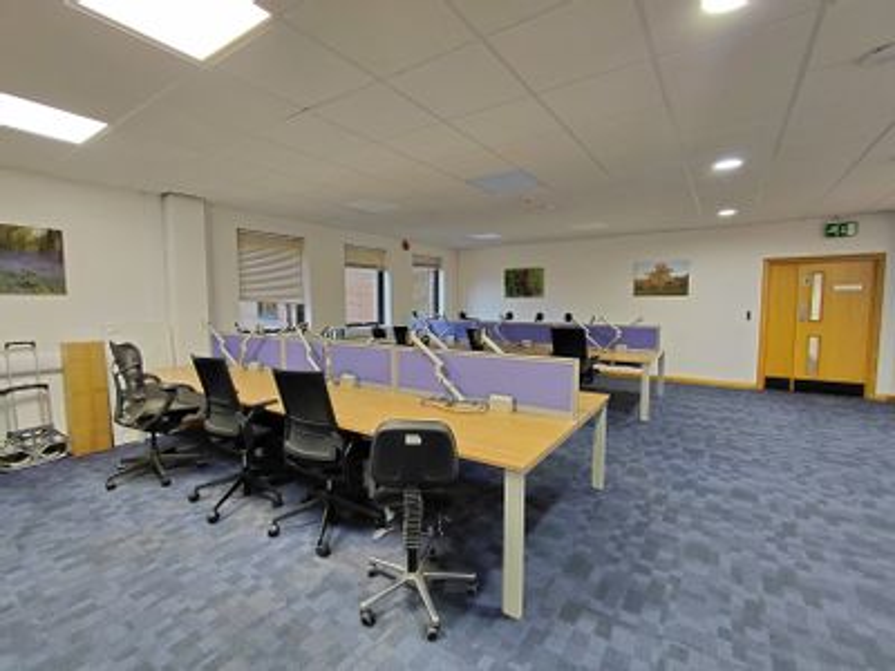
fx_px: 414
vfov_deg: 78.1
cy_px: 336
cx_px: 448
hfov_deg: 94.5
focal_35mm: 16
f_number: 2.2
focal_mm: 1.64
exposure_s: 1/50
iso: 200
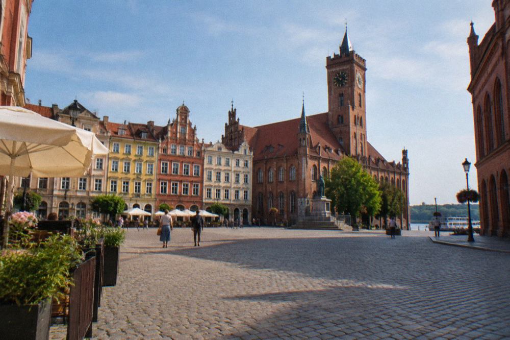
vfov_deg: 33.4
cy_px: 170
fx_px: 566
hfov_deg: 48.5
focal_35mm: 40
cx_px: 255
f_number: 5
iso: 320
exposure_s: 1/640
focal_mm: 40
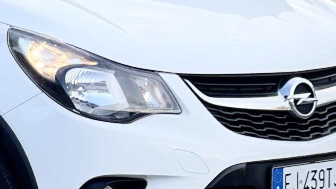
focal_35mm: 277
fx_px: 2468
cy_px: 49
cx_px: -46
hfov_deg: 7.7
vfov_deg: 4.4
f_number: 2.2
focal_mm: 7.5
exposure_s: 1/305
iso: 25
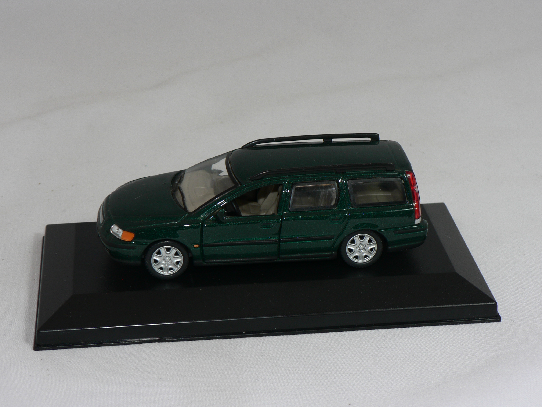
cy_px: 204
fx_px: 1253
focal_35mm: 80
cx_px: 271
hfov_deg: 24.4
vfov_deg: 18.4
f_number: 4
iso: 80
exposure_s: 1/60
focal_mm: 13.4
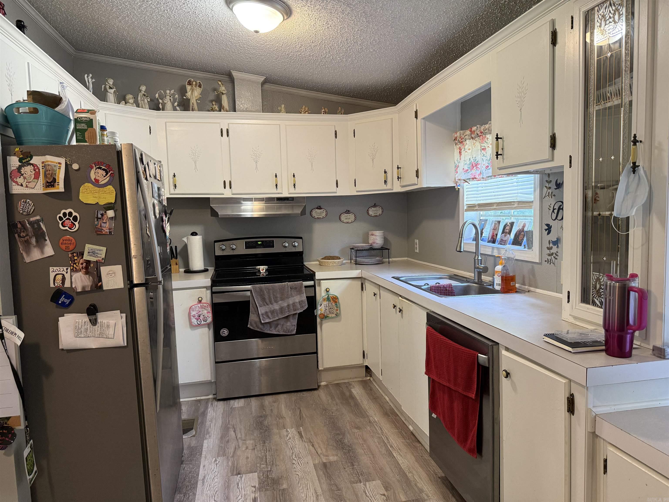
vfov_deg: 56.8
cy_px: 251
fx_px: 464
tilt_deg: -5.3
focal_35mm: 24
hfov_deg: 71.6
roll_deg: +1.7
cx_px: 334
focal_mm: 6.76
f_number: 1.78
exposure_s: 1/60
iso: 200
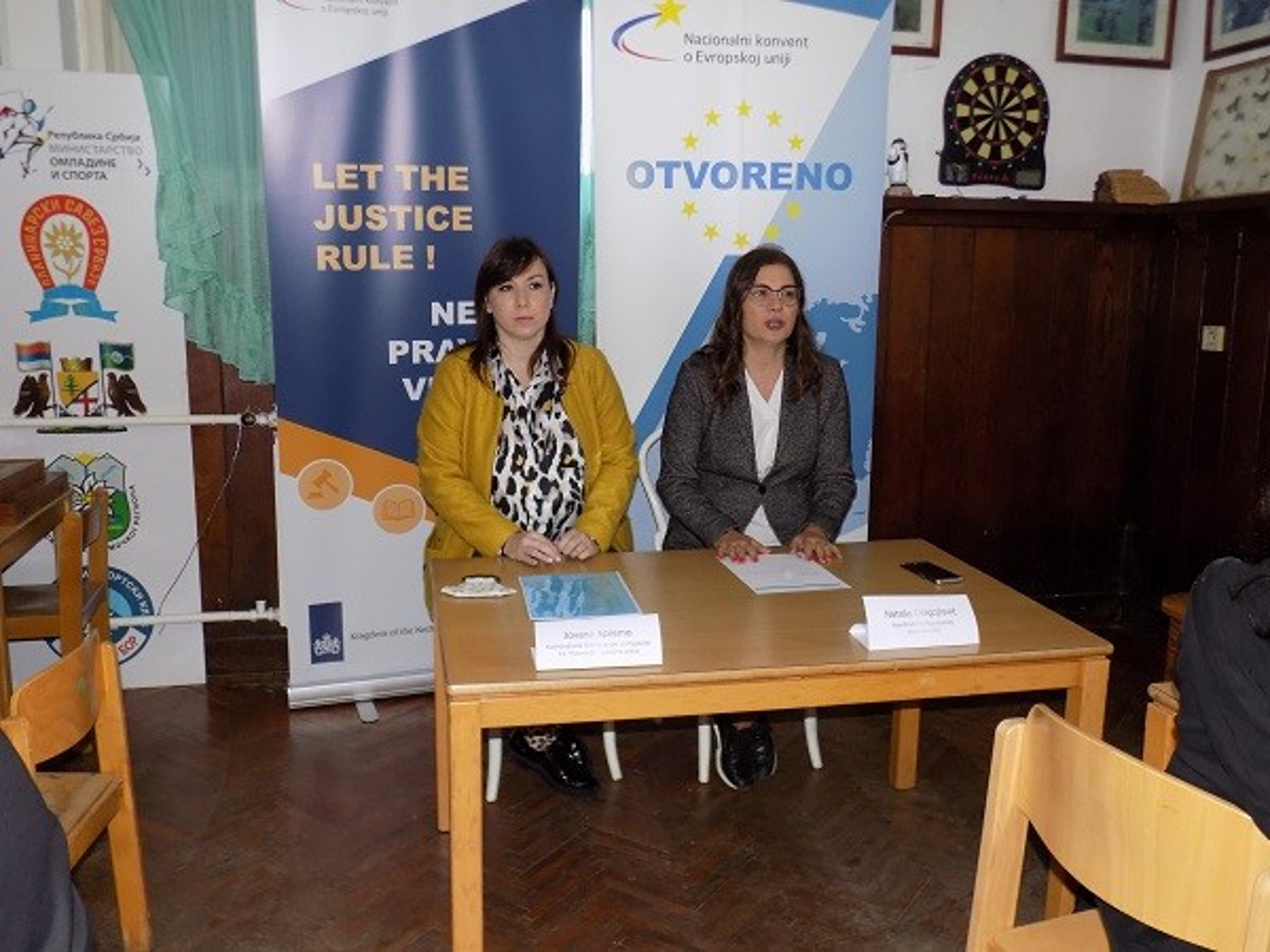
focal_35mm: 30
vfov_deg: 46.8
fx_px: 1101
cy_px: 476
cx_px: 635
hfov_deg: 60.0
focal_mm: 5.3
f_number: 3.3
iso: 220
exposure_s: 1/30
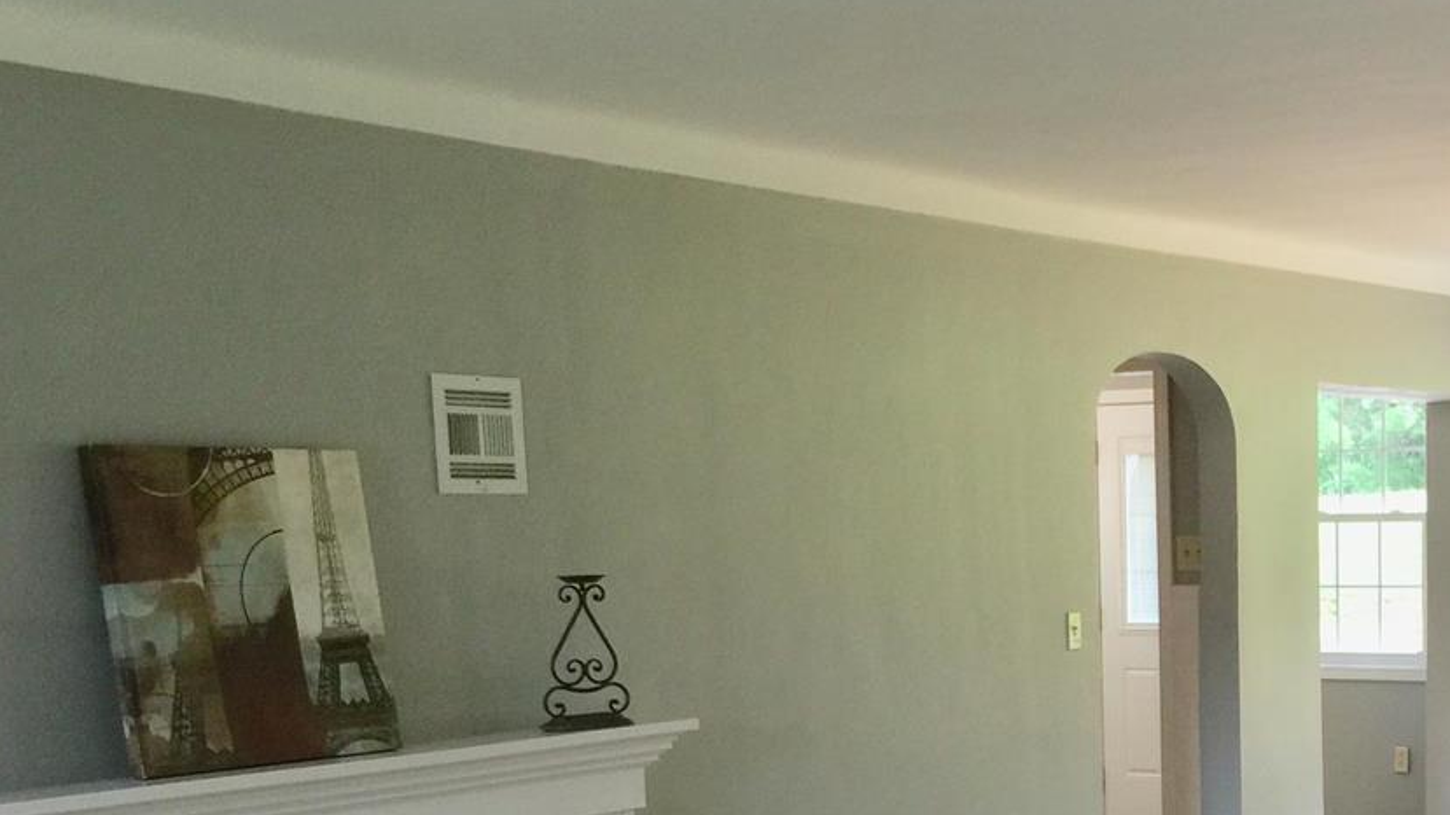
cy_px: 888
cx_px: 1161
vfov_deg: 19.0
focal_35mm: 61
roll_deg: -0.1
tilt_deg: -9.5
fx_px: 2345
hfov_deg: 33.4
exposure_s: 1/30
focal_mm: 4.15
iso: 40
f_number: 2.2
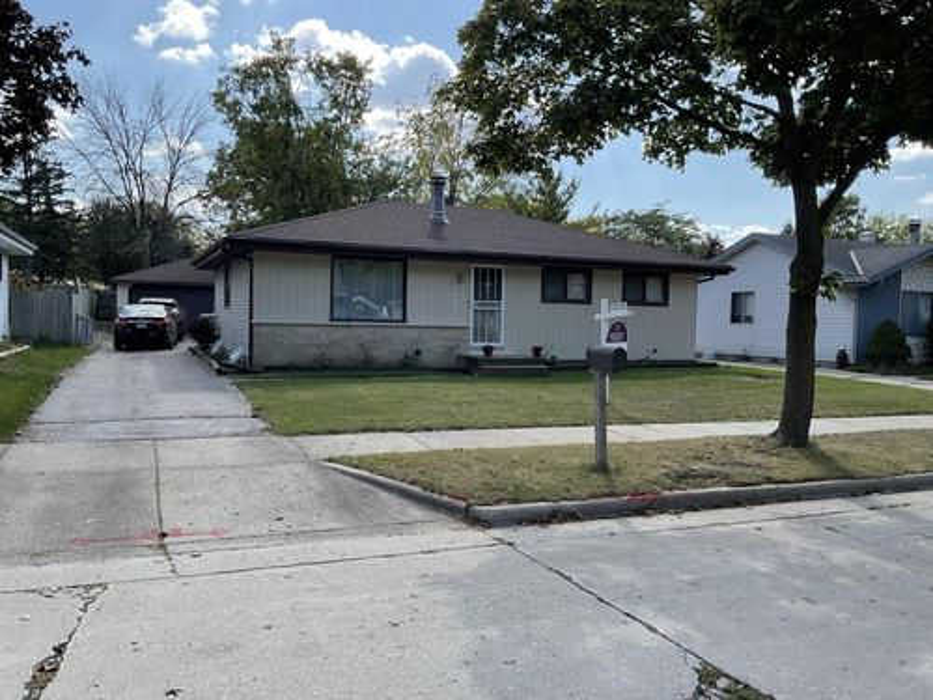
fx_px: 782
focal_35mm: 29
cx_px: 466
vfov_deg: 48.2
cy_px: 350
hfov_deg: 61.7
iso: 16
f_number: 1.8
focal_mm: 3
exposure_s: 1/829
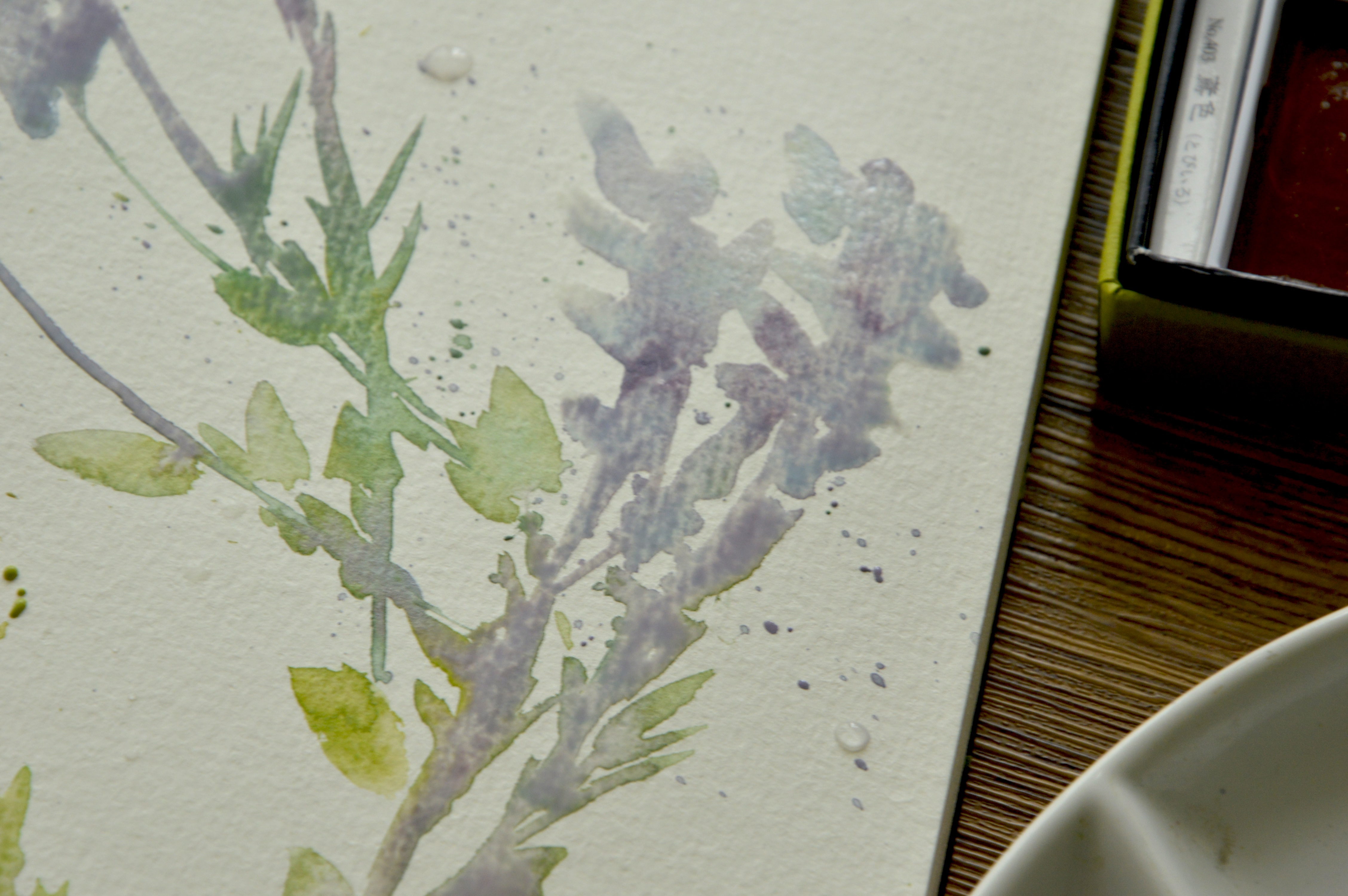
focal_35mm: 158
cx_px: 674
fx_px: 5892
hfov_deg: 13.1
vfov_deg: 8.7
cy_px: 448
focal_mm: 105
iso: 400
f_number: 11
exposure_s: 1/40
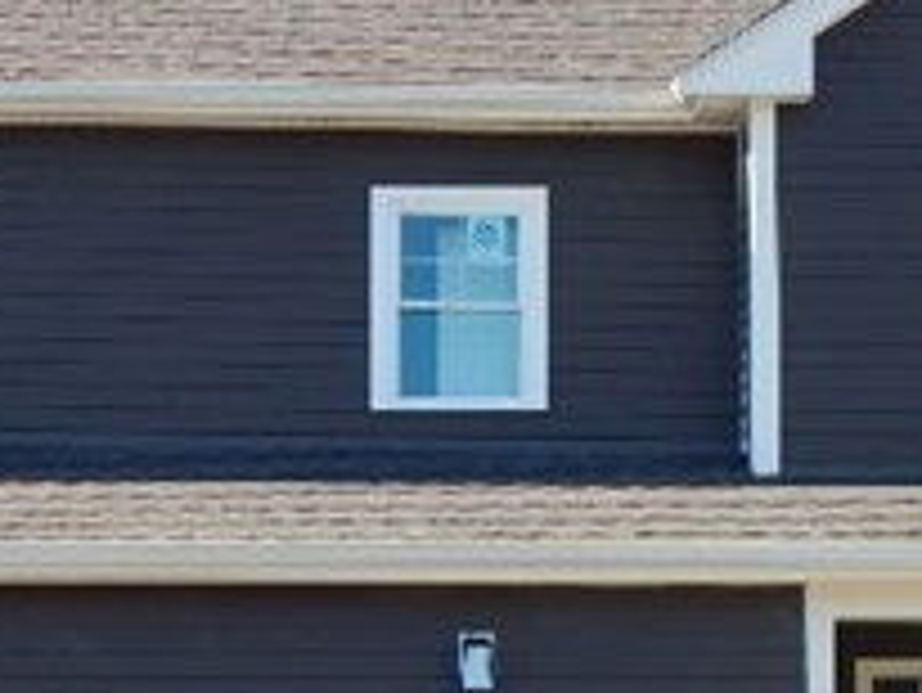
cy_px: 688
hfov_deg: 15.6
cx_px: 598
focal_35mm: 126
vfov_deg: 11.7
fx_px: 3358
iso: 125
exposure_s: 1/400
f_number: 3.6
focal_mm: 7.7
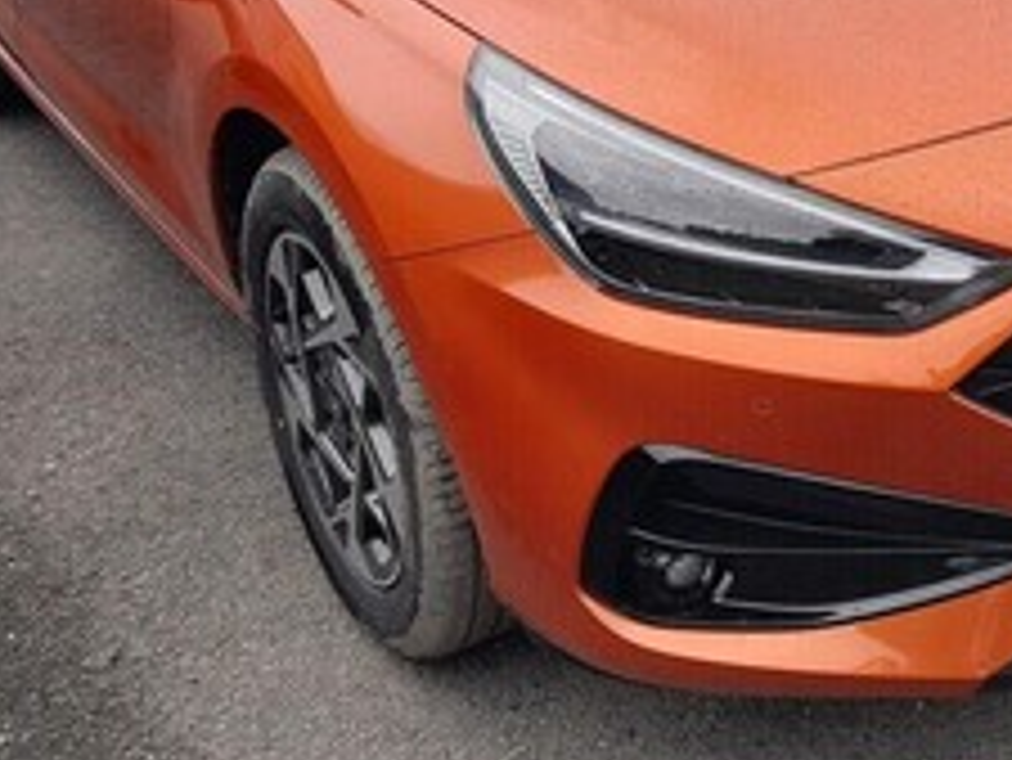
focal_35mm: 61
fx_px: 1784
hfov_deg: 30.9
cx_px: 796
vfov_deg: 23.2
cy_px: 34
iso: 20
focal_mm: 4.6
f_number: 2
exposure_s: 1/130
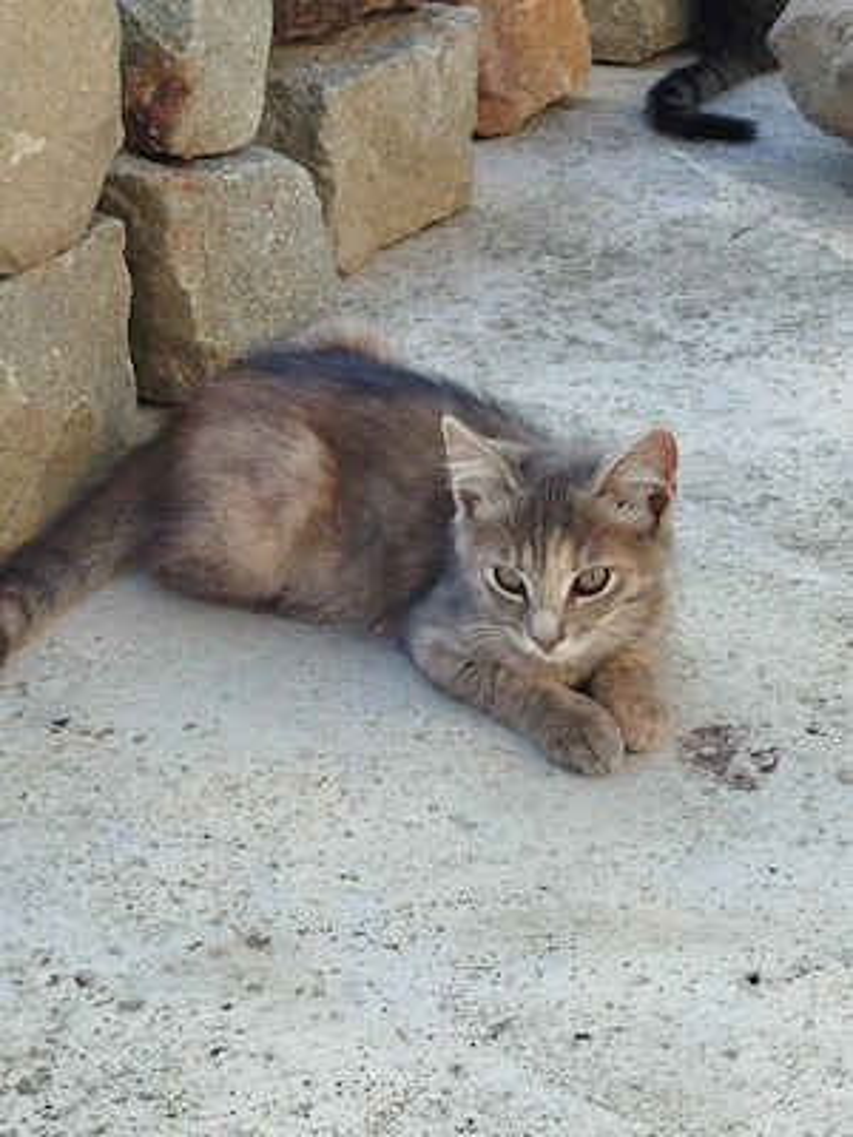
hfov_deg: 20.4
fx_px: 2366
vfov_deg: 27.0
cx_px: 426
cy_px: 568
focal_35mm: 72
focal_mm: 5.31
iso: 50
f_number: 1.7
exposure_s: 1/150
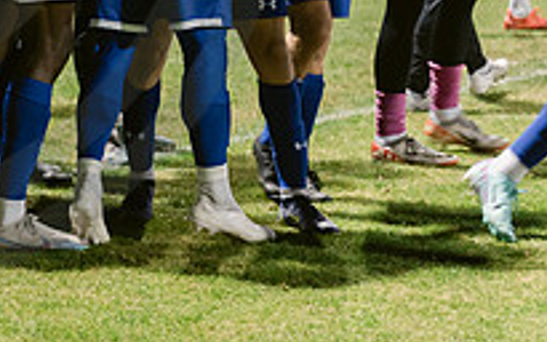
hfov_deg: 10.2
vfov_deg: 6.4
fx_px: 3010
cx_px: -179
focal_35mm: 202
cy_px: -167
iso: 1600
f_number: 2.8
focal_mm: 70
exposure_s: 1/80
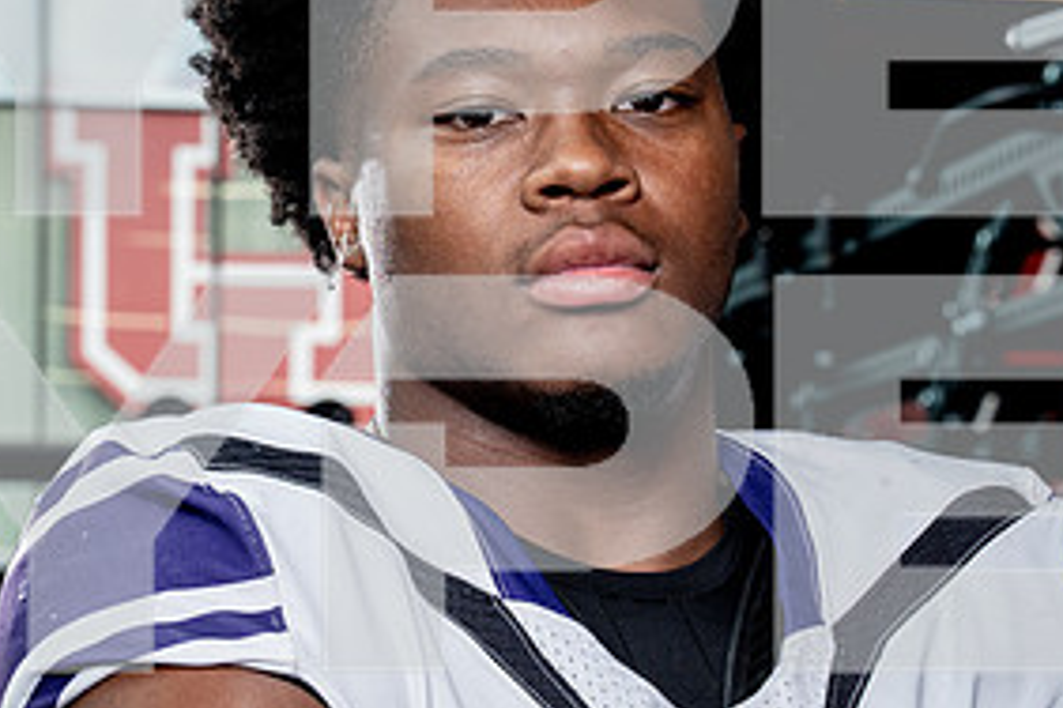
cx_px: 249
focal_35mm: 144
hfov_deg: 14.2
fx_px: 4252
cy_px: 476
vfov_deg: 9.5
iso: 640
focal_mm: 70
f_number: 8
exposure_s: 1/250
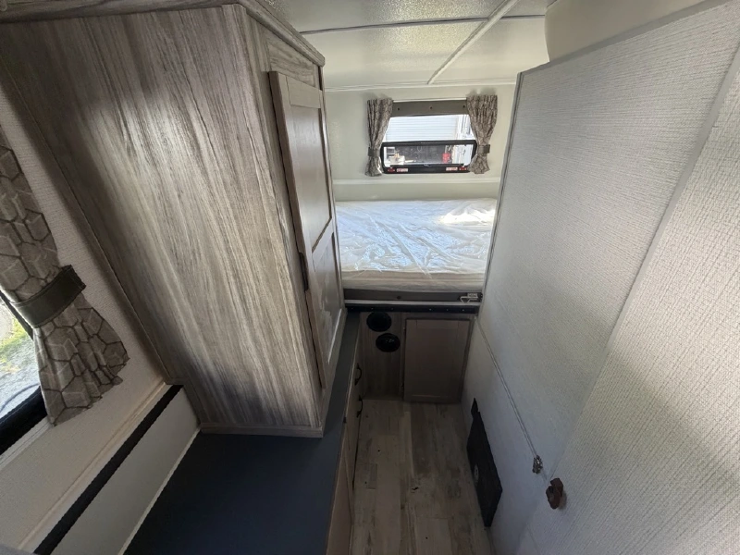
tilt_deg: -29.2
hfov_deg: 102.1
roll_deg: +2.4
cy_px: 278
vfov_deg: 85.7
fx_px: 299
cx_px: 370
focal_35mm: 14
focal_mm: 2.22
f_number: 2.2
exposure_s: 1/78
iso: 320
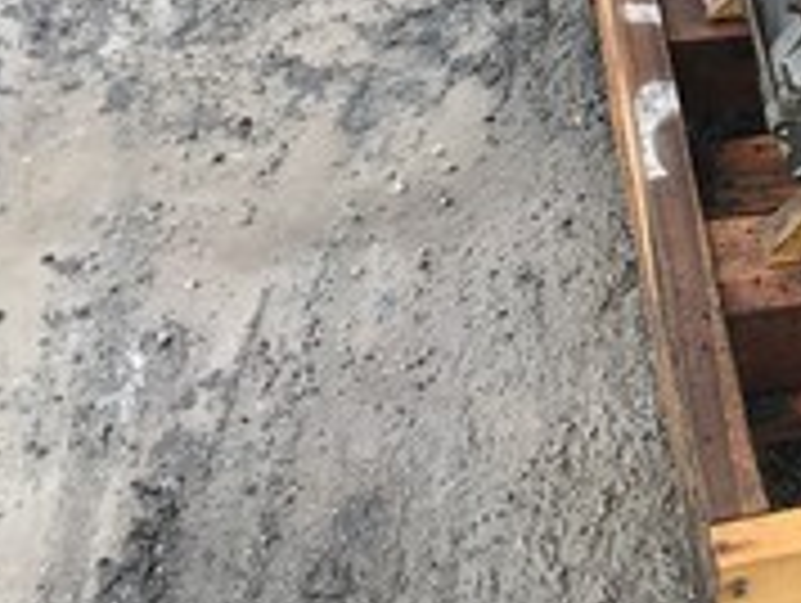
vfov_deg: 13.2
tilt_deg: -24.2
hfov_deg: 17.4
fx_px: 2410
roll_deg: -2.5
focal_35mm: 104
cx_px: 1116
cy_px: -378
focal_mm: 4.15
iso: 25
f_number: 2.2
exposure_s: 1/150
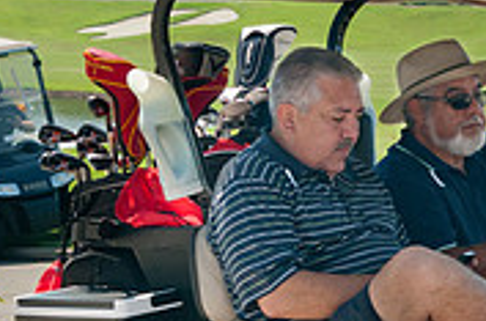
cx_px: 739
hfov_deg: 10.6
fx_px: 2518
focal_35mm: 187
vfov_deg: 7.3
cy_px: 215
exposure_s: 1/200
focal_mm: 38
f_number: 7.1
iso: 400
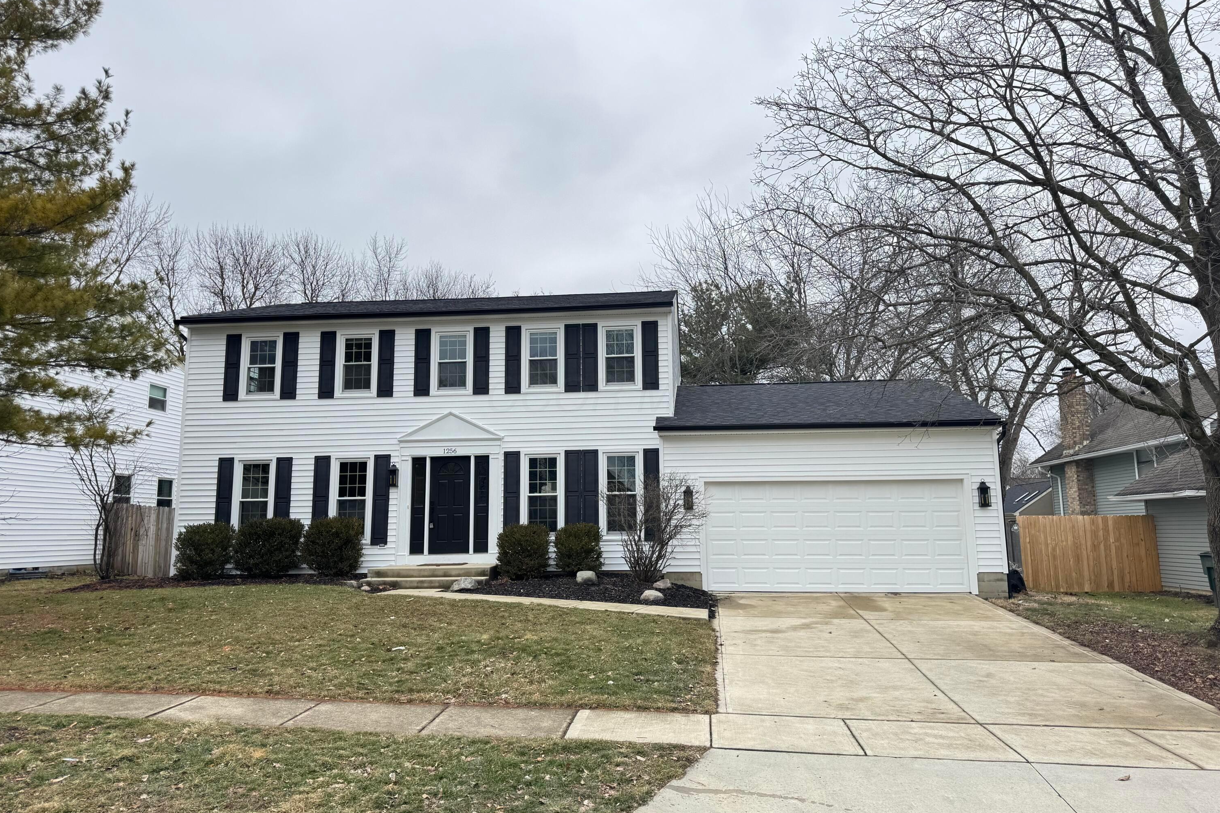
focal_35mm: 25
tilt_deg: +8.2
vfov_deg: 51.3
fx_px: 847
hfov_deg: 71.5
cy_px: 394
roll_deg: -0.4
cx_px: 609
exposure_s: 1/609
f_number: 1.78
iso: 80
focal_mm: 6.76
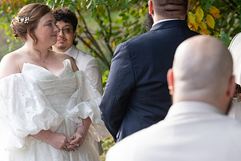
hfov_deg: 7.8
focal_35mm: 263
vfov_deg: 5.2
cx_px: 60
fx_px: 1760
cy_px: 84
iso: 640
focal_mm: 130
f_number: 5
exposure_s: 1/400
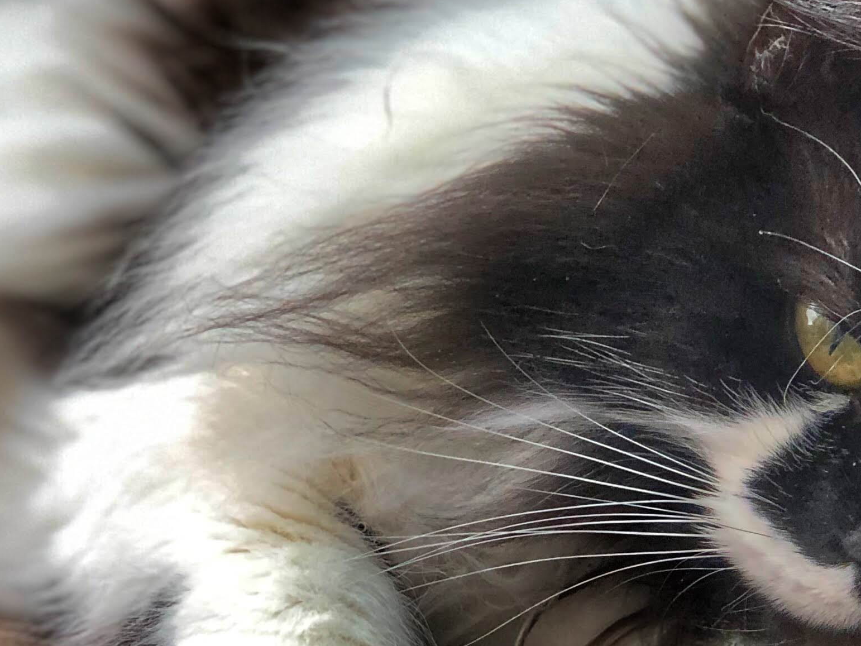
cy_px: 437
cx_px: 292
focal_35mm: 149
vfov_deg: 10.0
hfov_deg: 13.2
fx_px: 3707
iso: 32
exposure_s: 1/30
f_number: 2.8
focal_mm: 6.6
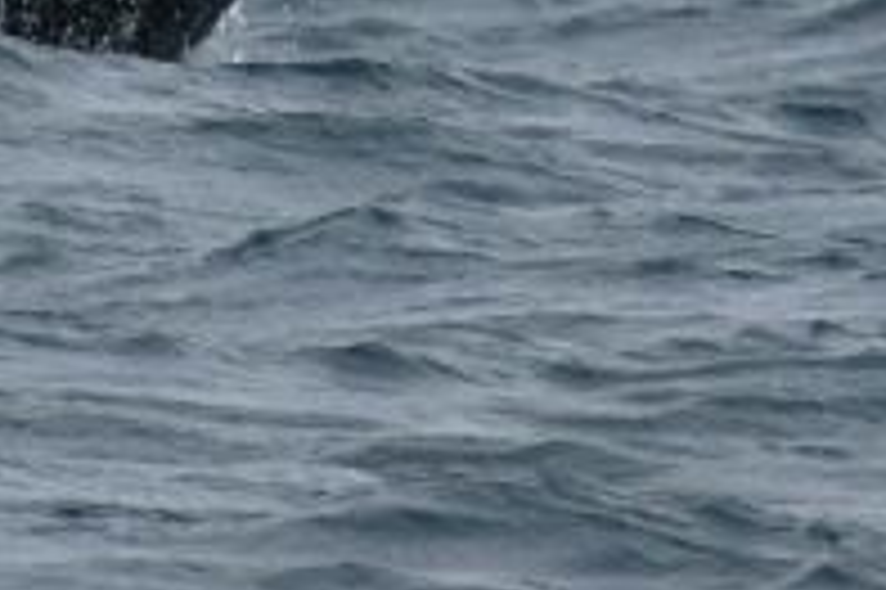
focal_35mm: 2433
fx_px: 59827
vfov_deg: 0.6
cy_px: -538
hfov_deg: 0.8
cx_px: 211
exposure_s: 1/8000
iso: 1800
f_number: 6.3
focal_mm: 600
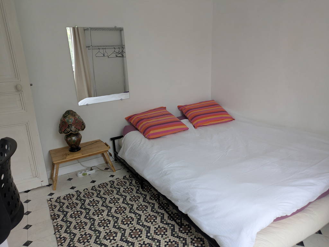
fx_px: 238
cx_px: 164
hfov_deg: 69.4
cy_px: 124
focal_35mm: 25
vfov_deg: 54.9
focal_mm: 5.43
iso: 331
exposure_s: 1/100
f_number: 1.89
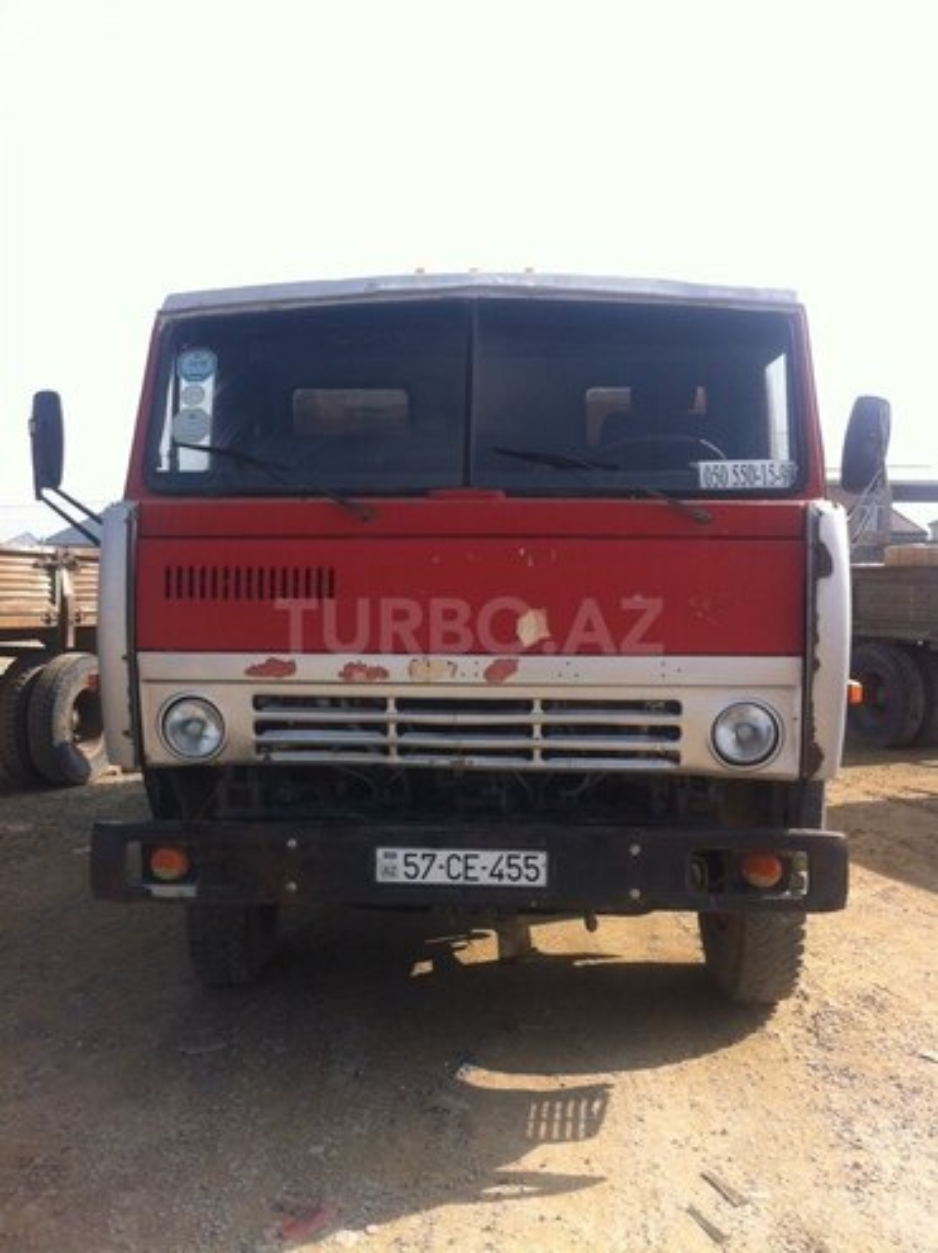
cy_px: 626
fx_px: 1267
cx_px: 469
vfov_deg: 52.7
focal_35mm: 35
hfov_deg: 40.6
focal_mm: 3.85
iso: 80
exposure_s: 1/815
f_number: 2.8
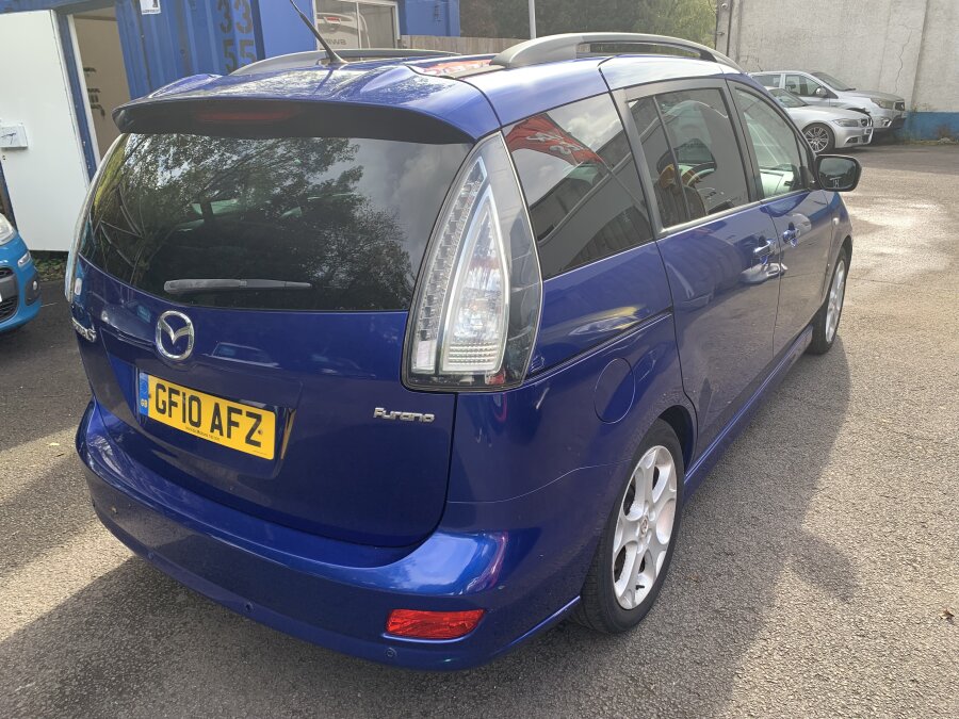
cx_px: 480
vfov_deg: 53.1
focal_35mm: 26
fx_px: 720
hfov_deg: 67.3
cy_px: 360
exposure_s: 1/306
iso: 25
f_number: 1.8
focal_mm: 4.25
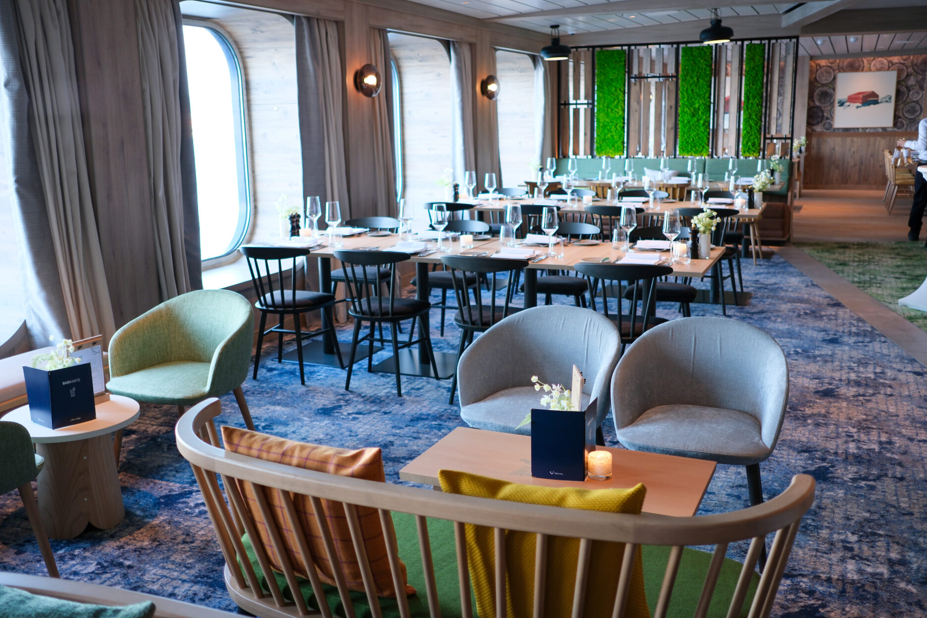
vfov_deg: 36.9
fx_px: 927
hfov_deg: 53.1
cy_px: 306
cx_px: 452
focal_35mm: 36
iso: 400
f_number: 2
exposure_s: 1/100
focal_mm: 23
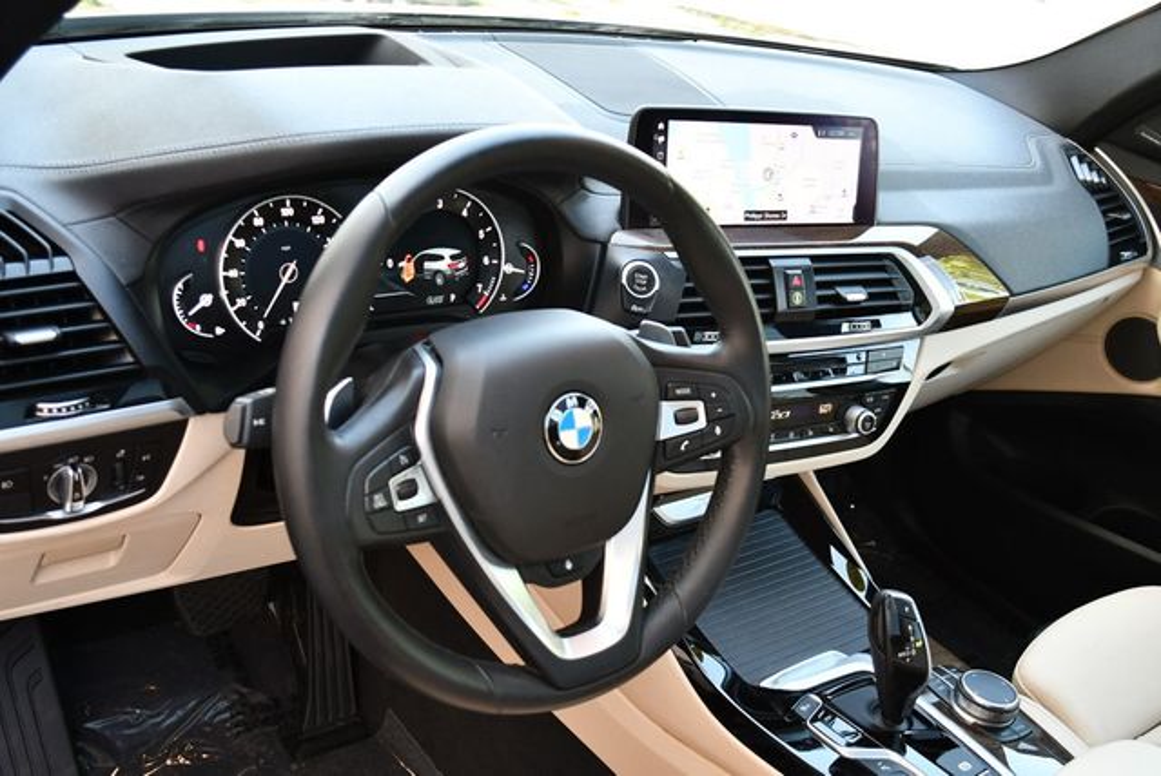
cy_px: 388
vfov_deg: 36.9
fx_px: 1162
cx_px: 580
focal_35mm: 36
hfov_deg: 53.1
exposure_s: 1/200
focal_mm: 18
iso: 800
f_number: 3.5
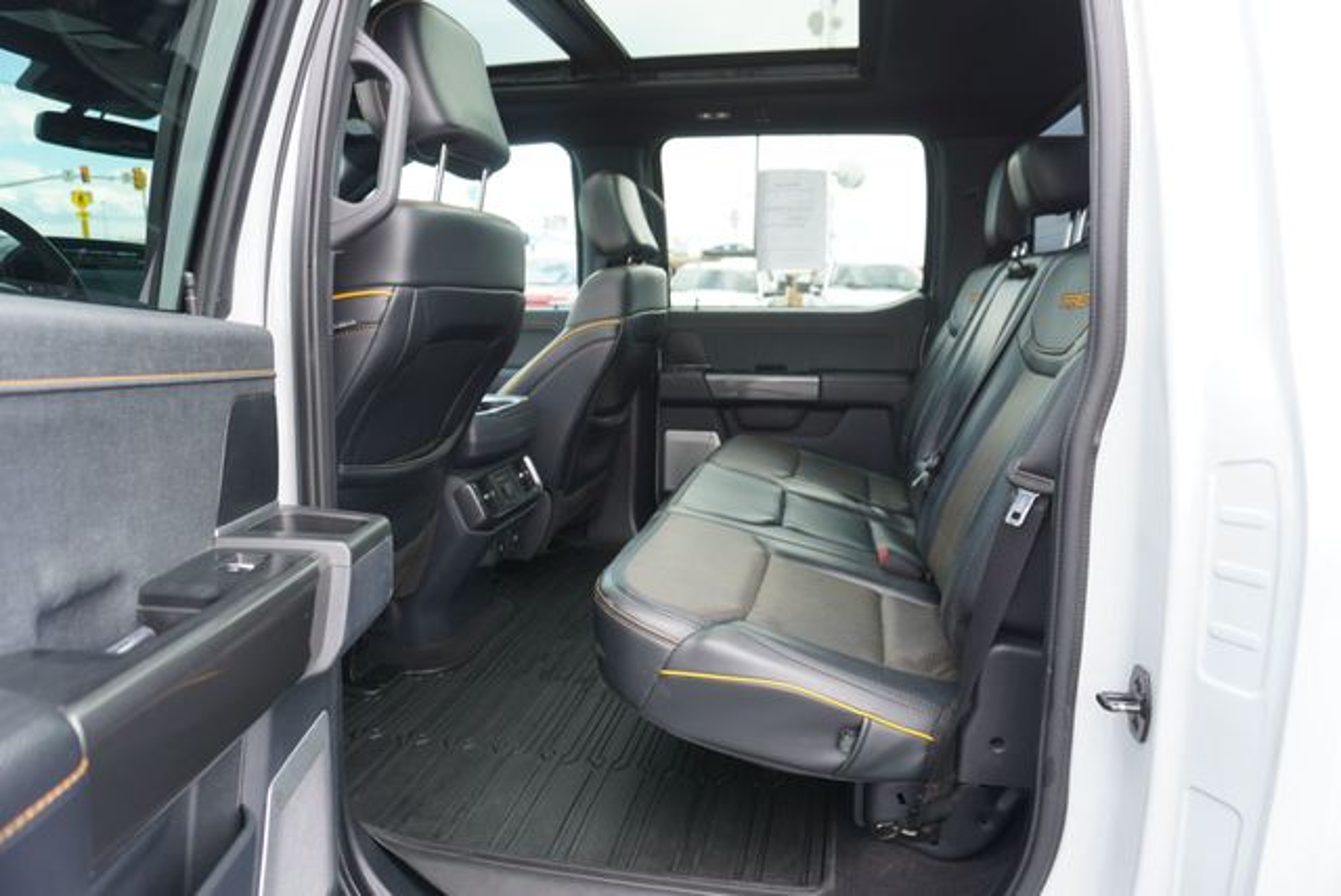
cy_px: 448
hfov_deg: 73.7
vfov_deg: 53.2
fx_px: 895
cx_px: 670
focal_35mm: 24
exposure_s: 1/60
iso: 100
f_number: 4
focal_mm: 16
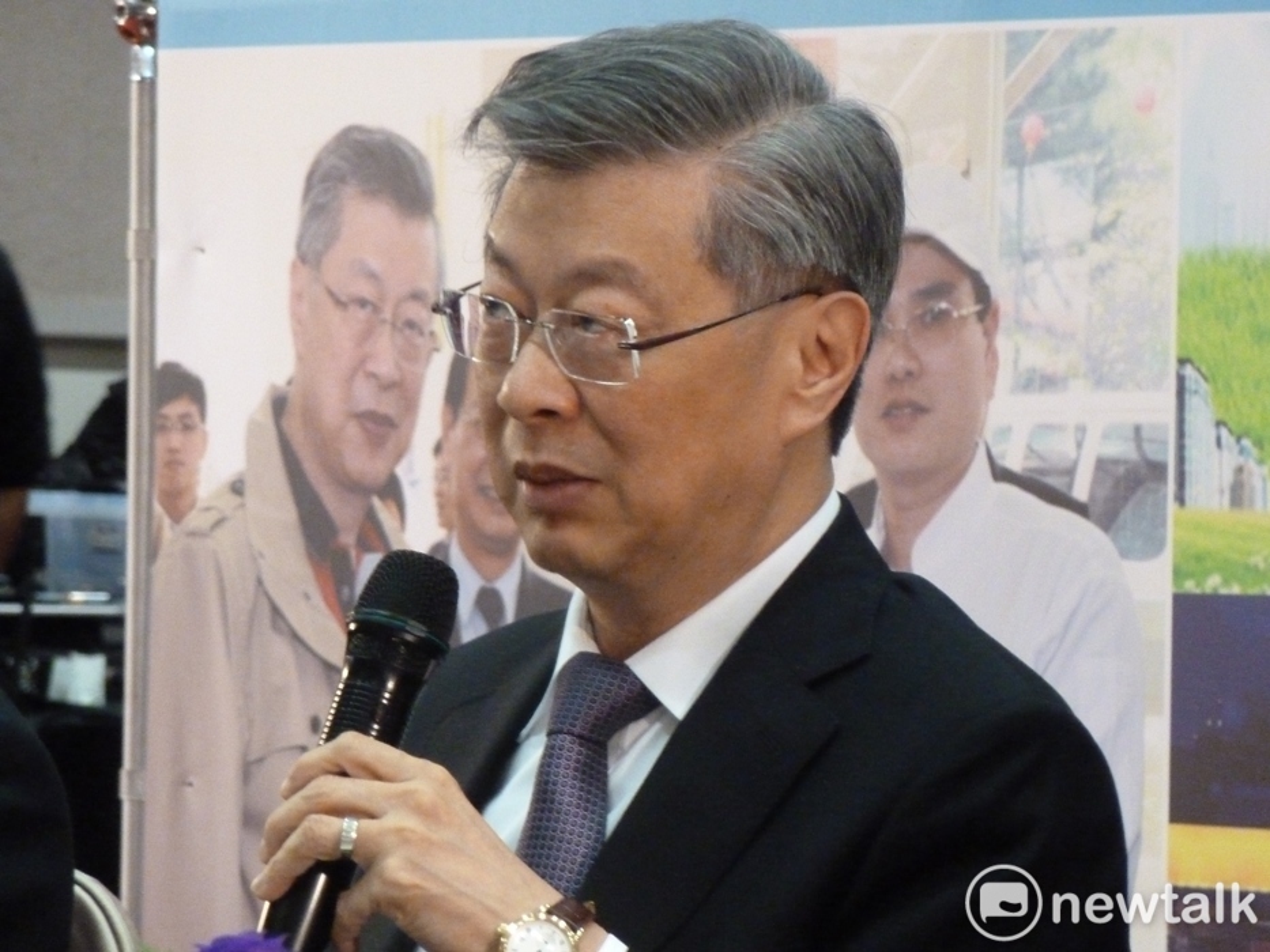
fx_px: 12989
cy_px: 476
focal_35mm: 354
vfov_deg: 4.2
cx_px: 635
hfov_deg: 5.6
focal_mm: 49.2
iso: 800
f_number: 4.9
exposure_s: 1/15
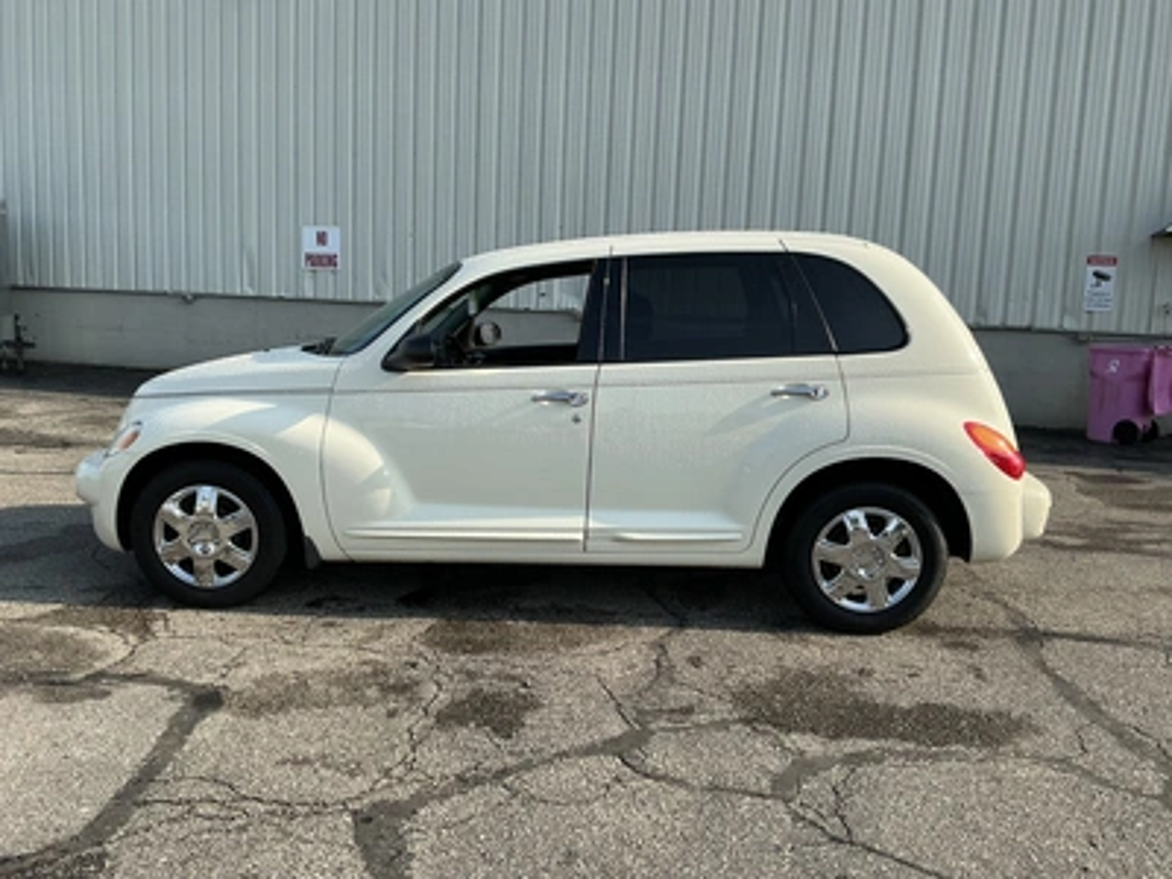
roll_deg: -3.5
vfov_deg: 49.7
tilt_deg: -2.7
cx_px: 586
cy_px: 440
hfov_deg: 63.4
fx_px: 948
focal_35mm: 28
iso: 25
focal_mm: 3
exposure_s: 1/1035
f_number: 1.8
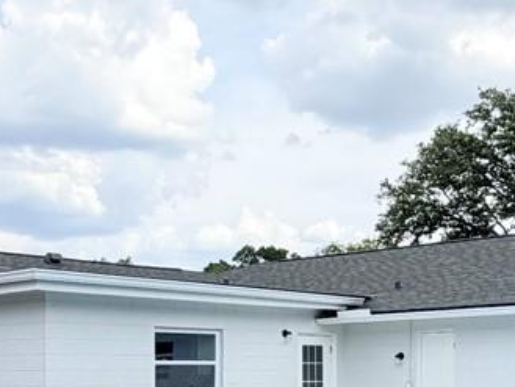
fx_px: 1012
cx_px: 214
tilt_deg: +0.3
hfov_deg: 28.5
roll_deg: +0.3
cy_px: 376
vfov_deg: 21.0
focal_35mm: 68
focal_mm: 2.22
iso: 25
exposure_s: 1/770
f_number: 2.2
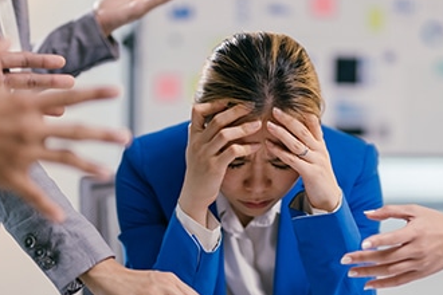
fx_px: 1304
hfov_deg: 19.2
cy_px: 167
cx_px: 275
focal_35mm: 106
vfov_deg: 12.9
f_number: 1.2
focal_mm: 50
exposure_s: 1/1250
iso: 400
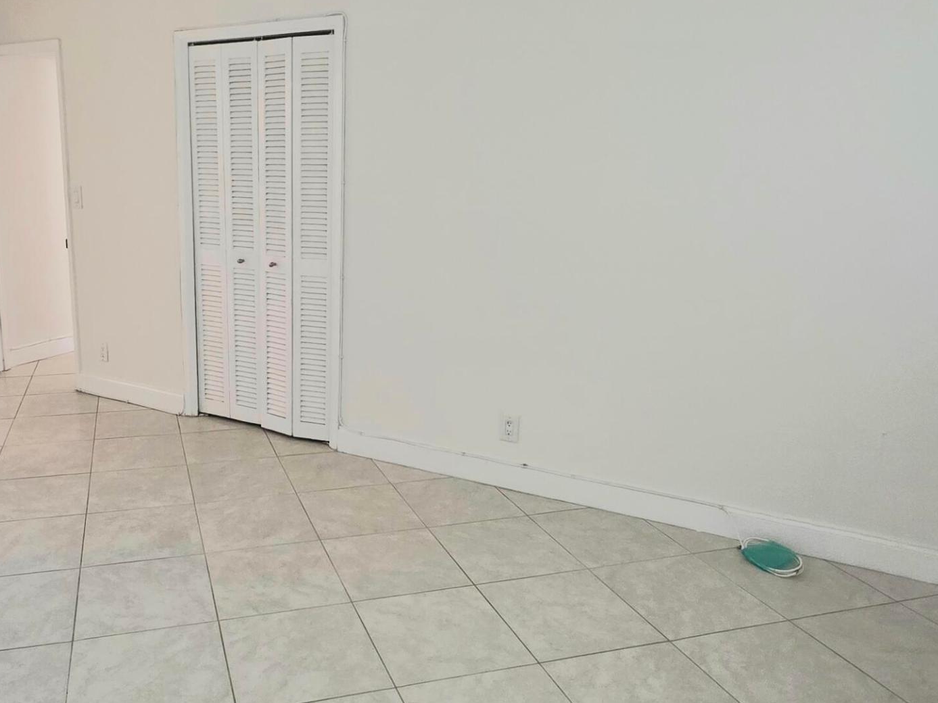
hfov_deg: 64.0
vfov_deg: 51.3
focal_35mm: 27
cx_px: 327
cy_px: 343
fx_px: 732
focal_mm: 2.2
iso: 250
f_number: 1.9
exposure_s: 1/120
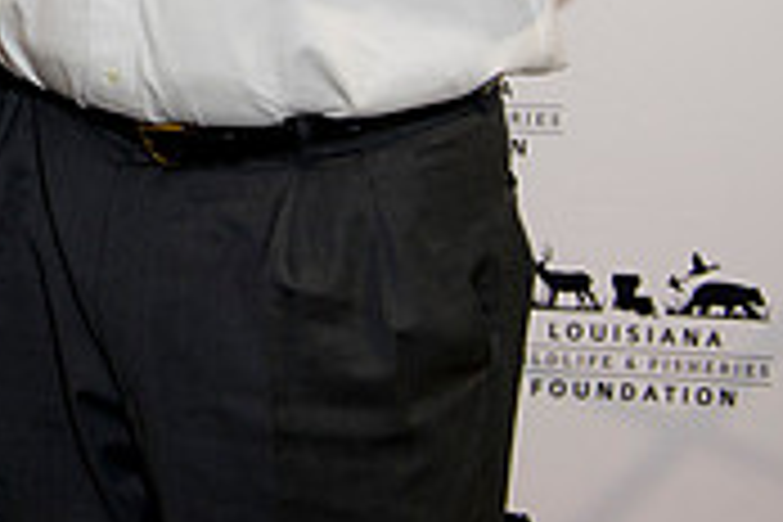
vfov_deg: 10.9
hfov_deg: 15.9
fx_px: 2610
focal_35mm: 120
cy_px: -324
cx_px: -315
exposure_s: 1/125
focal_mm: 36
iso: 800
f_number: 3.5
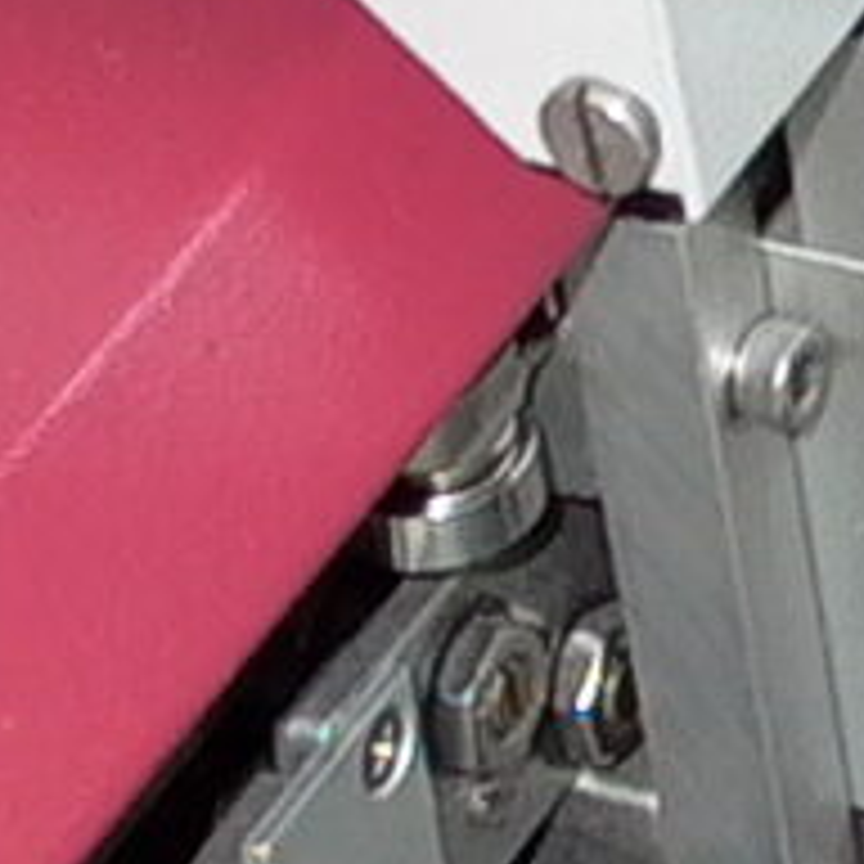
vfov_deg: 5.2
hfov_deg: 5.2
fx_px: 9488
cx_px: 1472
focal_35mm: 336
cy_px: 333
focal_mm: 8.19
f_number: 2.13
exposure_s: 1/64.2
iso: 100
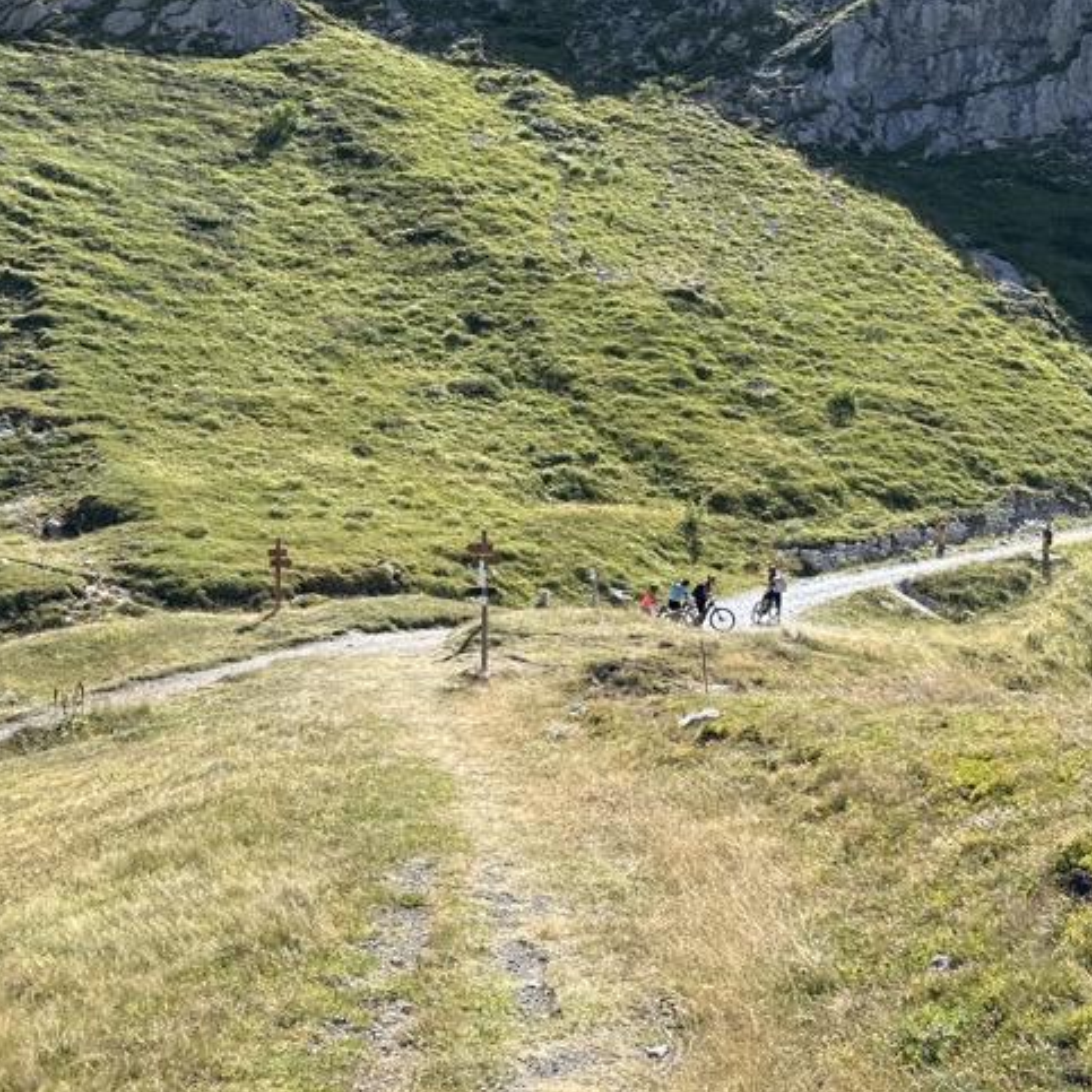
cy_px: 389
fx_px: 1606
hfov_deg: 37.3
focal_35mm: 45
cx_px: 416
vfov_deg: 37.3
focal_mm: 6.86
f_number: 1.78
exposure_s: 1/2299
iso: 80
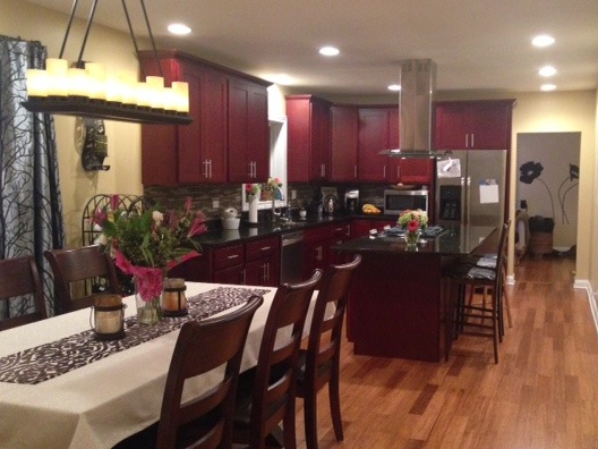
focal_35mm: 40
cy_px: 237
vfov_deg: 35.9
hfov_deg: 46.6
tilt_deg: -4.5
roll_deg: +0.4
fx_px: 691
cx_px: 347
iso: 400
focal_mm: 4.12
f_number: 2.4
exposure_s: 1/20
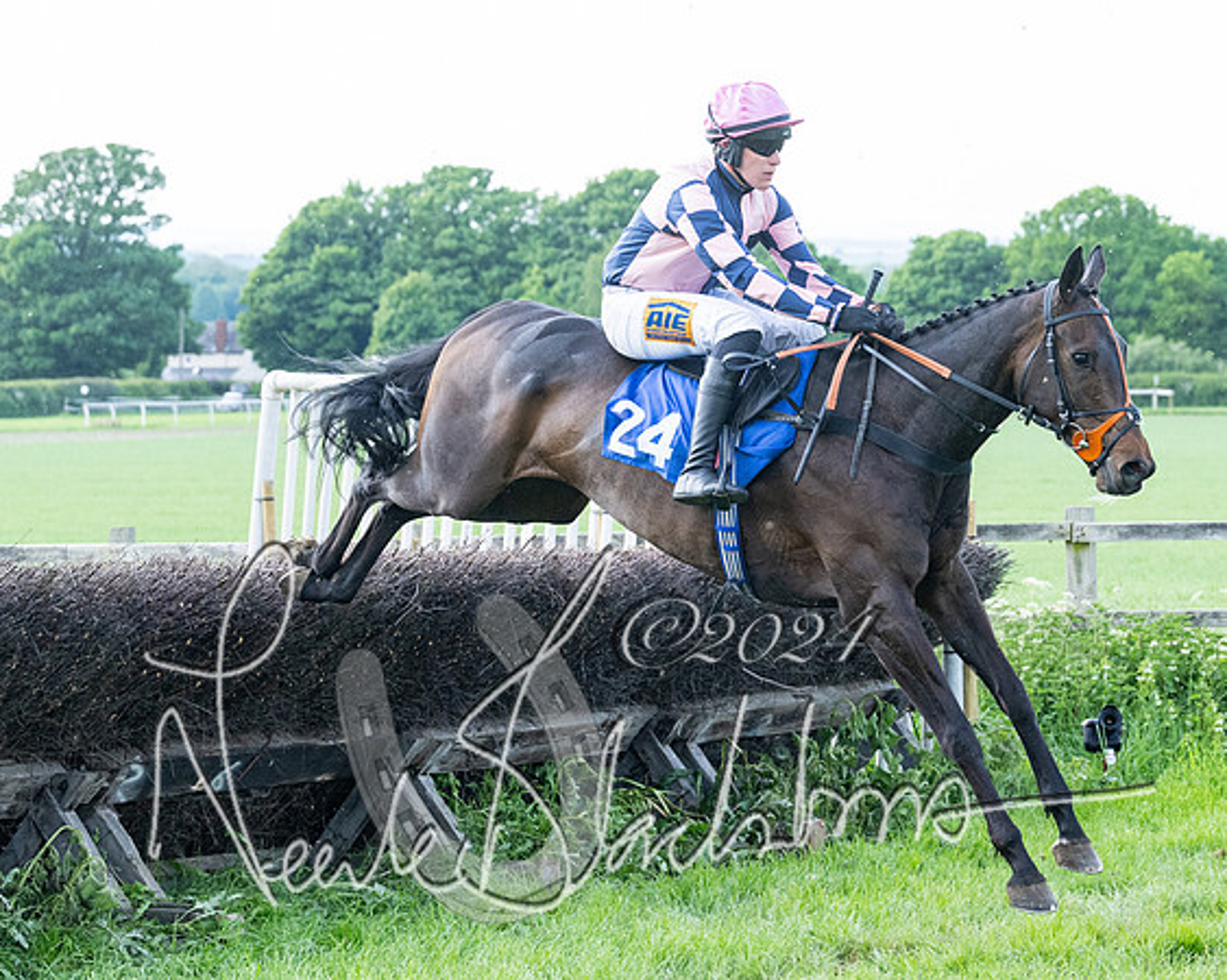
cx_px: 624
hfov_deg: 14.8
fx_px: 4738
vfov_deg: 11.8
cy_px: 505
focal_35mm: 131
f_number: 4
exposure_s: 1/2000
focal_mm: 70
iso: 1000
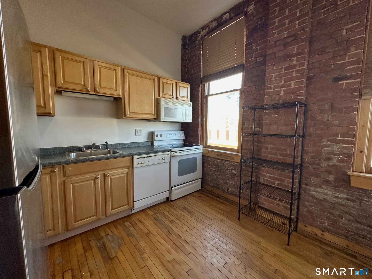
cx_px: 186
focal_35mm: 14
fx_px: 150
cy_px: 140
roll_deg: -0.8
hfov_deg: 102.1
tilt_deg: -4.8
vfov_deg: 85.7
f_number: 2.2
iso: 200
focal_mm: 2.22
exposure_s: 1/120
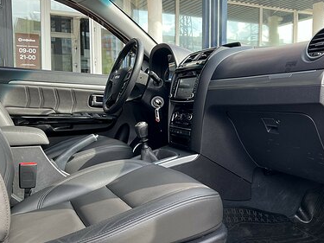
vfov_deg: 37.7
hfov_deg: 49.0
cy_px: 117
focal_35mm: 38
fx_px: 356
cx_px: 163
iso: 50
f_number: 1.5
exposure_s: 1/433
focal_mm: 5.7
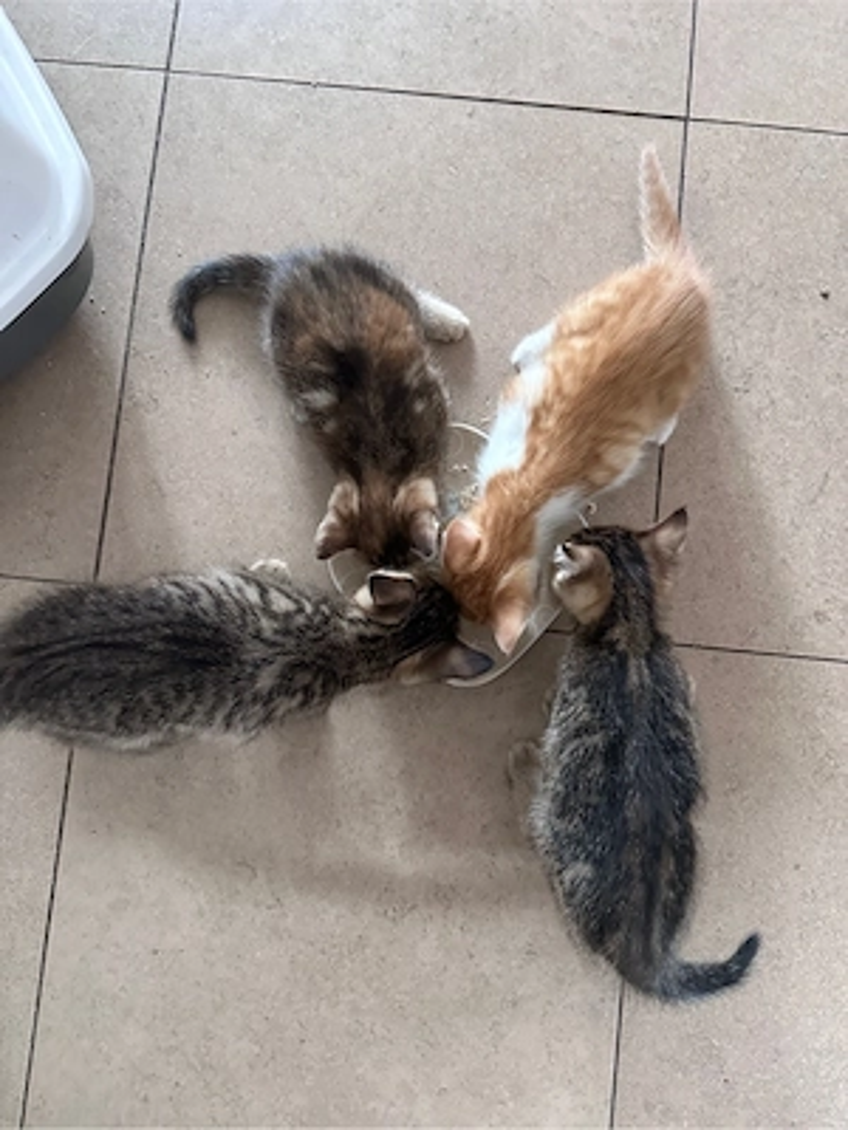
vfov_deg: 71.6
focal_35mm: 24
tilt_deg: -84.6
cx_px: 424
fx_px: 784
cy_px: 565
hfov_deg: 56.8
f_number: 1.78
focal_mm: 6.86
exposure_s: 1/52
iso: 1000
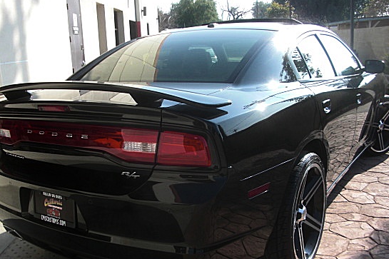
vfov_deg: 30.4
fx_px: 475
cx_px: 182
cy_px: 157
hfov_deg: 44.5
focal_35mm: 44
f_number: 2.8
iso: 50
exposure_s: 1/400
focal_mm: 6.3
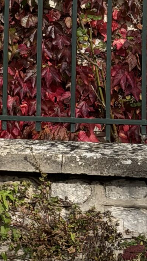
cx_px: -196
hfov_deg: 6.0
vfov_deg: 11.1
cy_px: 21
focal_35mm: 193
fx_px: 1338
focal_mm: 6.76
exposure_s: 1/4098
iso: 64
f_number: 1.78
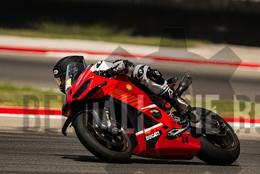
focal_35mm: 667
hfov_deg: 3.1
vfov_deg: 2.1
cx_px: 173
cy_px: 115
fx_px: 4821
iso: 160
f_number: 2.8
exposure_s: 1/2500
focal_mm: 280
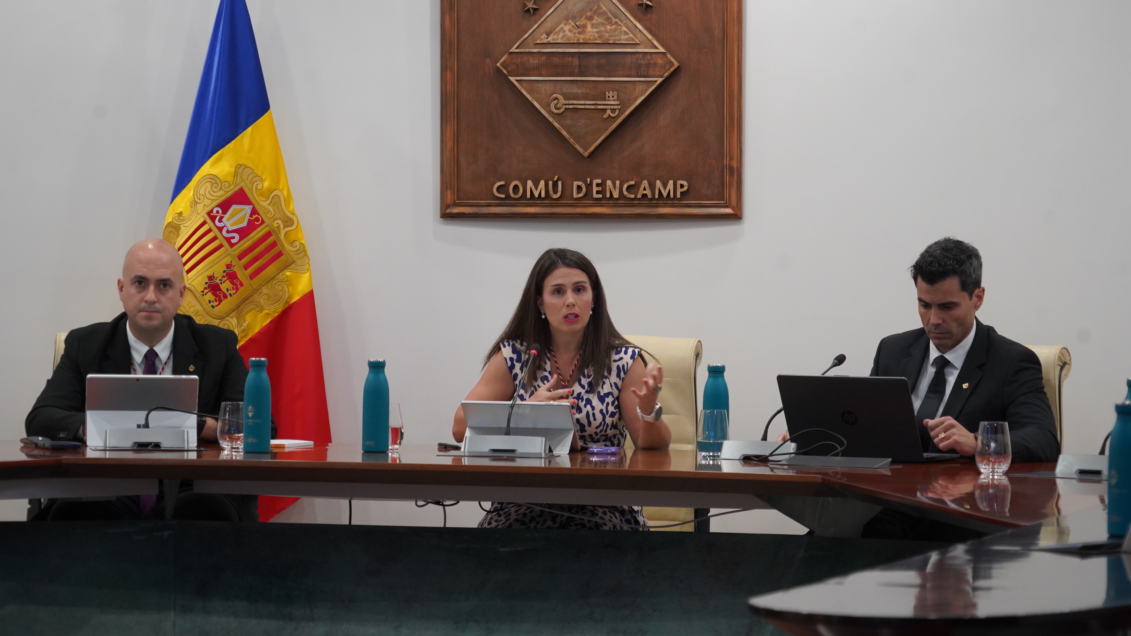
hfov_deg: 18.8
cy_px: 287
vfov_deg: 10.6
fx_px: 3419
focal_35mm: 114
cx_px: 566
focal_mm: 108
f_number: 6.3
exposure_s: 1/160
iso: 3200
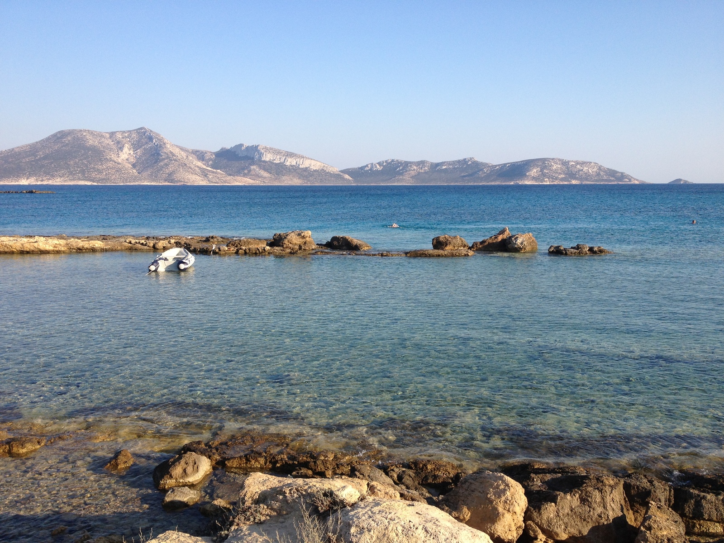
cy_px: 272
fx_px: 732
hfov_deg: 52.6
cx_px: 362
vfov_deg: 40.7
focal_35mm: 35
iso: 50
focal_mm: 4.28
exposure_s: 1/1104
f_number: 2.4
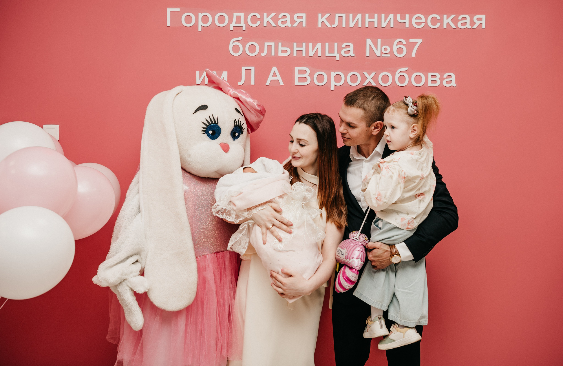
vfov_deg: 37.6
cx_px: 300
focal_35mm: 35
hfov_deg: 55.3
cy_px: 158
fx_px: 537
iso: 125
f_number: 4
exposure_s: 1/160
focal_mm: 29
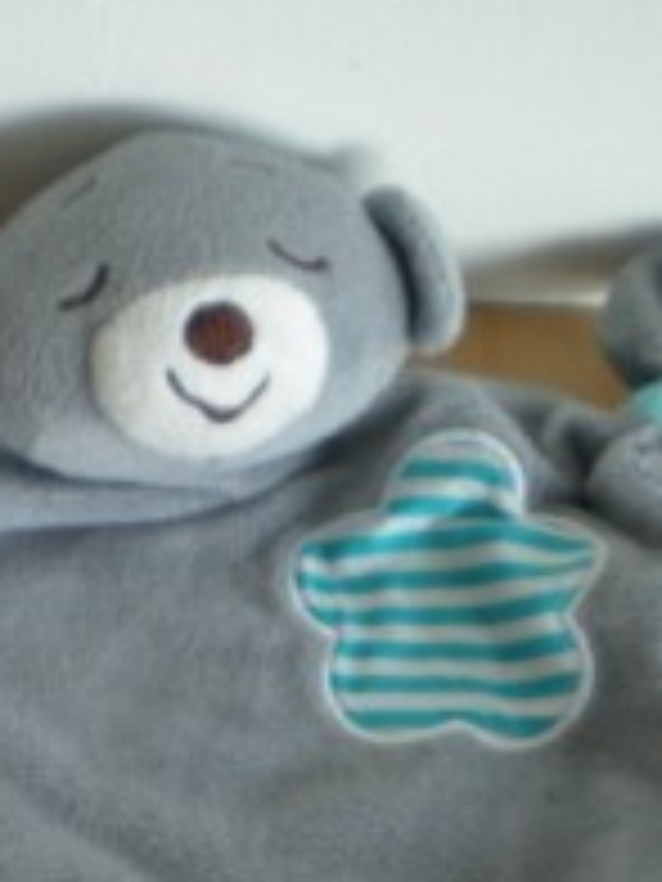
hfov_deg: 14.5
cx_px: 99
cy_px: 922
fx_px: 2575
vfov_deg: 18.8
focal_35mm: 101
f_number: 3.1
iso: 200
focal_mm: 6.3
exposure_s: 1/50.4
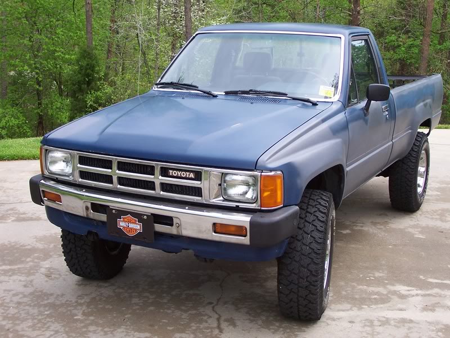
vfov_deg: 27.5
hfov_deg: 36.2
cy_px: 169
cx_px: 225
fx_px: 689
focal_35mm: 53
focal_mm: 8.6
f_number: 3.4
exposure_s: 1/60
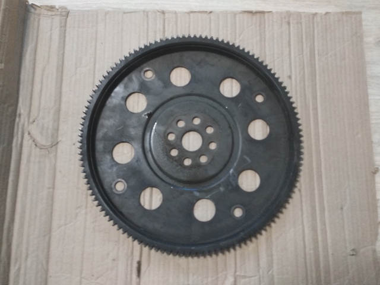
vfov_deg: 53.1
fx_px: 285
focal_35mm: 26
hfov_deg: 67.3
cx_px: 190
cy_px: 142
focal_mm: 3.81
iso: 800
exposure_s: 1/33
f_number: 2.2
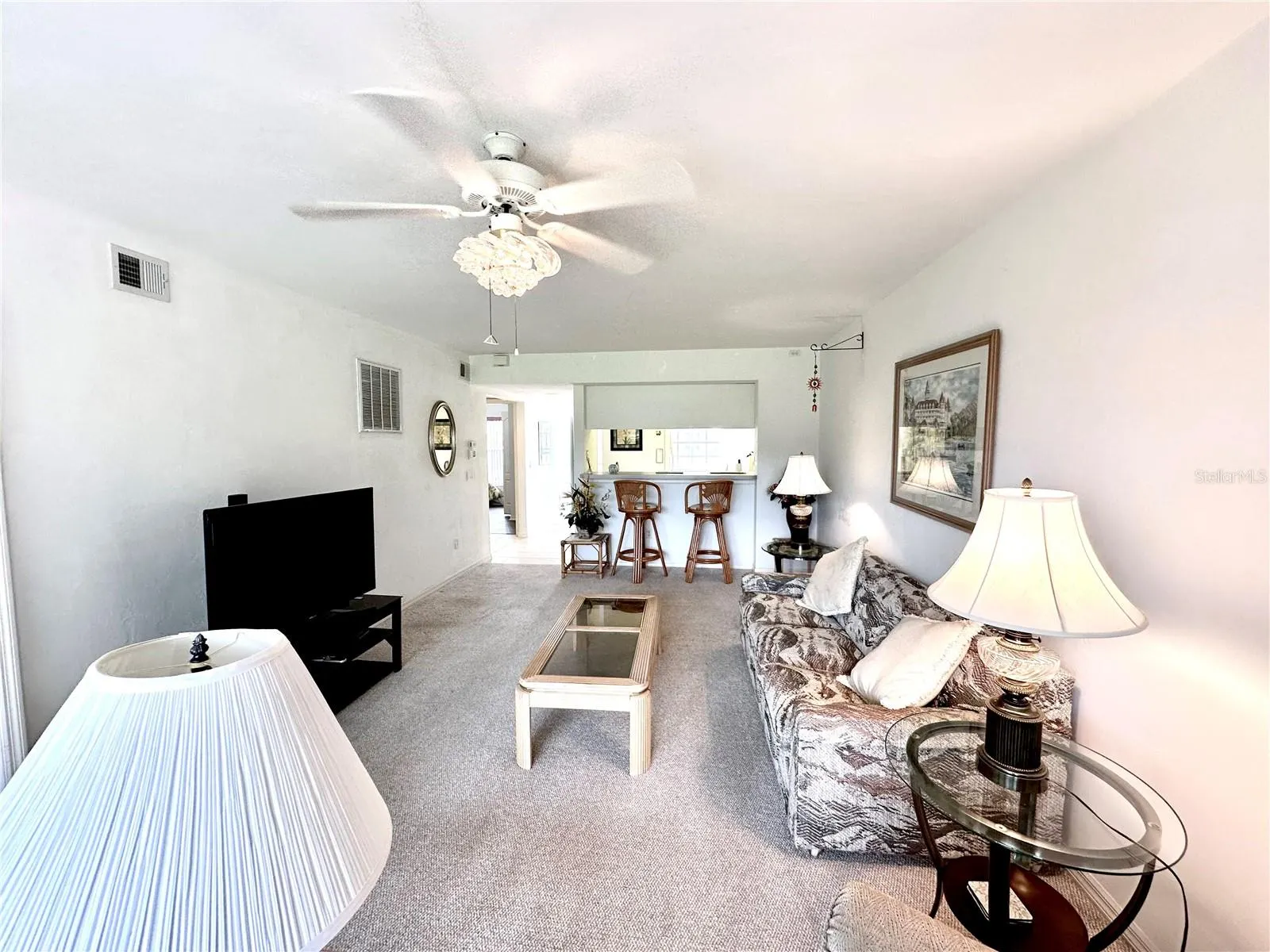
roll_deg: +0.0
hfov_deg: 102.1
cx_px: 635
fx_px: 514
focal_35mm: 14
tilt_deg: -4.7
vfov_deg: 85.7
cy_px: 476
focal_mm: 2.22
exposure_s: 1/120
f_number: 2.2
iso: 160
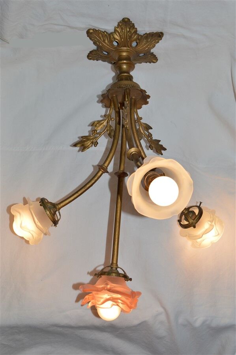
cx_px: 118
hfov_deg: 31.8
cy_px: 178
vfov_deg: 46.4
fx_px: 414
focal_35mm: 42
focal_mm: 28
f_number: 8
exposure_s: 1/60
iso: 100
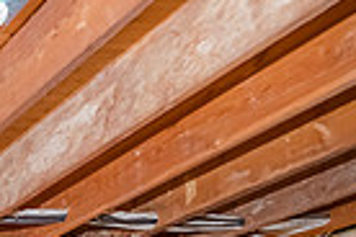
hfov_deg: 18.9
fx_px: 583
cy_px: 473
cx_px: -366
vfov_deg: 17.0
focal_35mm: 59
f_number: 4
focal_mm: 14
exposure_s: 1/250
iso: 800
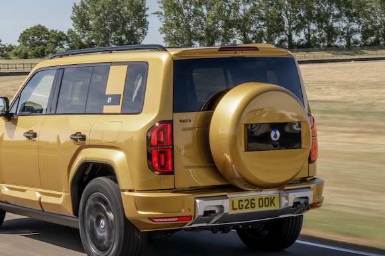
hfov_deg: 21.3
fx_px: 1016
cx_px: 90
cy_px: 126
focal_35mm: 95
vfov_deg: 14.4
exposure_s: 1/30
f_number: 18
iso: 125
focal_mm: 46
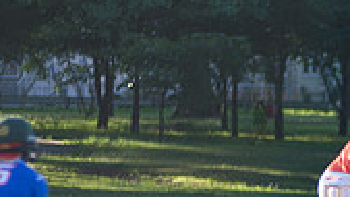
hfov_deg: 3.8
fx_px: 5187
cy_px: 208
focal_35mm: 559
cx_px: 526
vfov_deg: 2.2
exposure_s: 1/2500
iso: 400
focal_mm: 155
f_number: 2.8
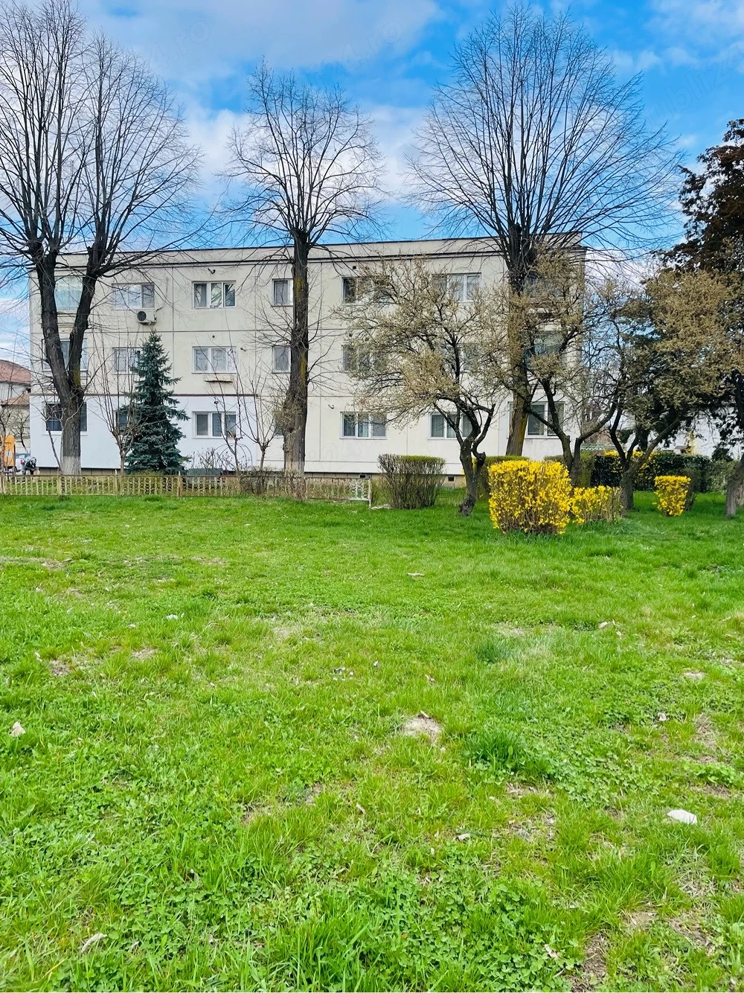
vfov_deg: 67.3
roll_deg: -0.4
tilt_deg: -3.7
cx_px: 372
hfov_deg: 53.0
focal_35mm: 26
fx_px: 745
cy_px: 496
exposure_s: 1/1043
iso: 32
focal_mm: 4.2
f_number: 1.6
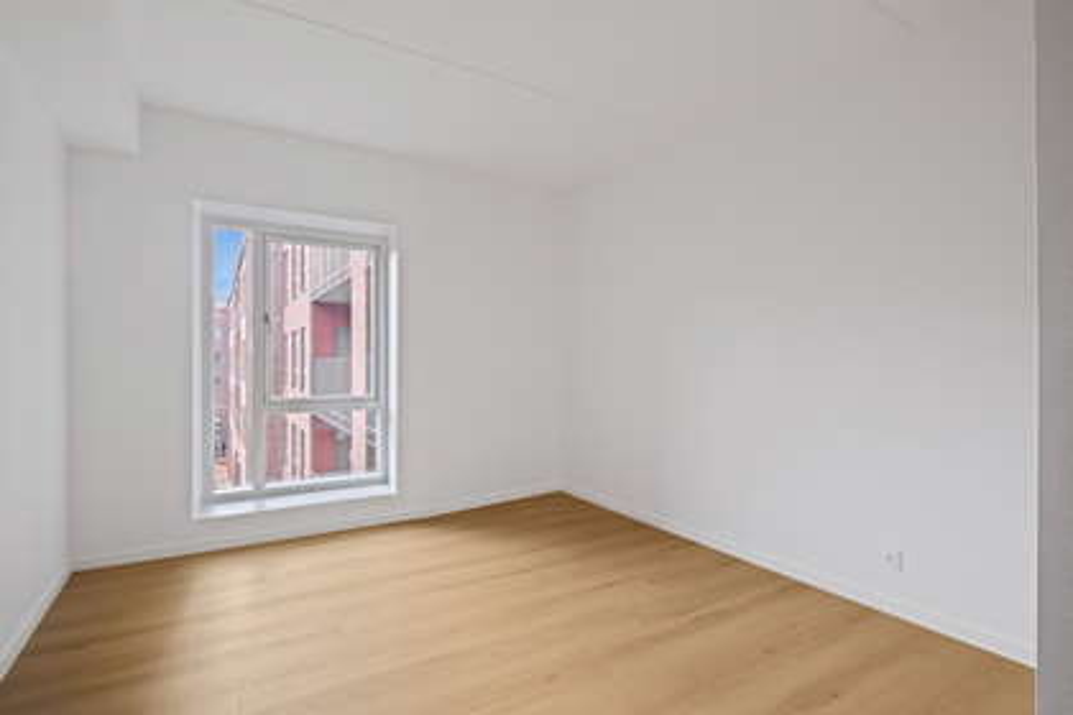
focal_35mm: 15
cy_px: 358
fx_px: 447
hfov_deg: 100.4
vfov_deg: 77.3
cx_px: 536
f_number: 8
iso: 500
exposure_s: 1/13
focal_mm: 10
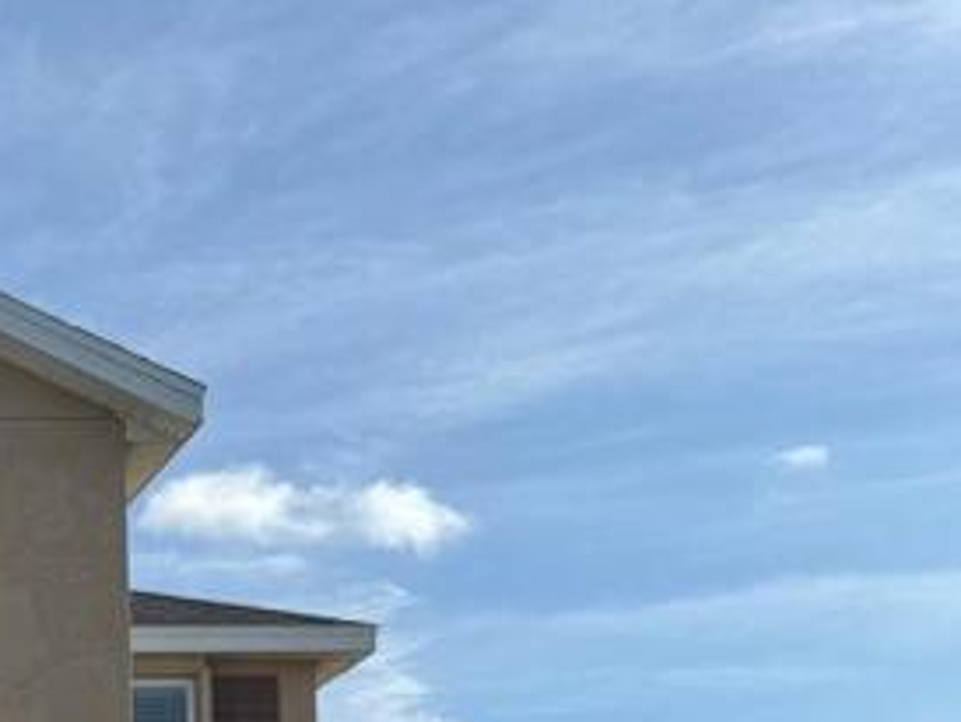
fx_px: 2334
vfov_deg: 16.6
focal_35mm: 84
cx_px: -593
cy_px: 946
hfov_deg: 19.4
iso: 80
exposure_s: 1/5814
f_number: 1.78
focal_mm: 6.76
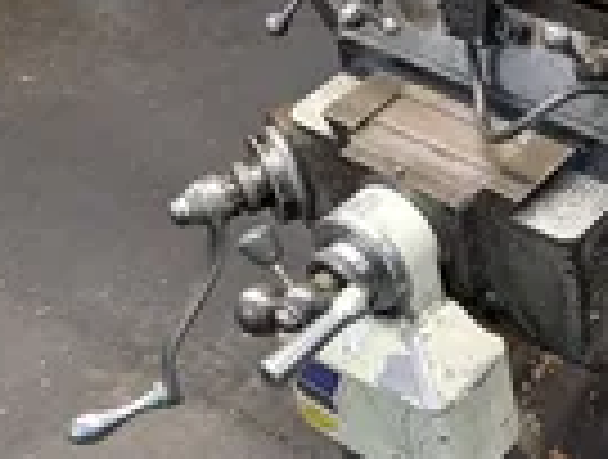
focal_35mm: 71
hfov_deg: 25.5
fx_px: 1250
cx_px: 653
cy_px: 187
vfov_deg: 20.8
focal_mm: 6.9
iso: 1121
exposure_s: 1/120
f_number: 1.68
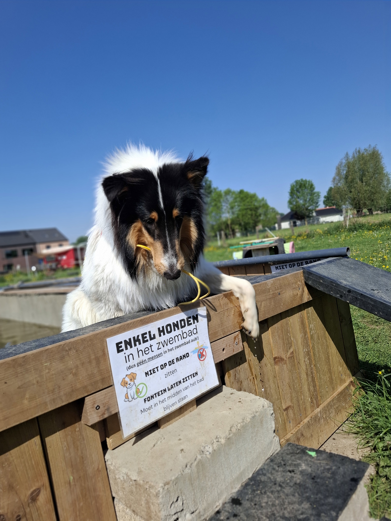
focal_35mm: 23
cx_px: 196
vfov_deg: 73.9
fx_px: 346
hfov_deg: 58.9
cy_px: 260
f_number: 1.8
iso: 50
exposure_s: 1/1984
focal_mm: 5.54
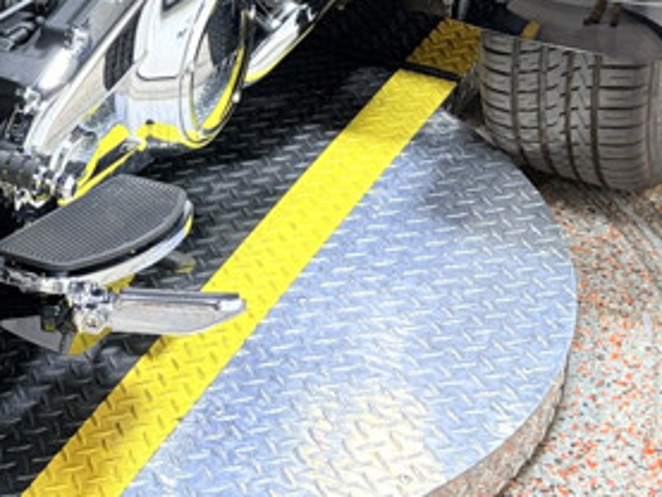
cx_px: -152
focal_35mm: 100
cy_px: -48
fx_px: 1913
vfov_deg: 14.5
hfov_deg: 18.5
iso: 64
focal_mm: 5.96
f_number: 1.6
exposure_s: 1/60
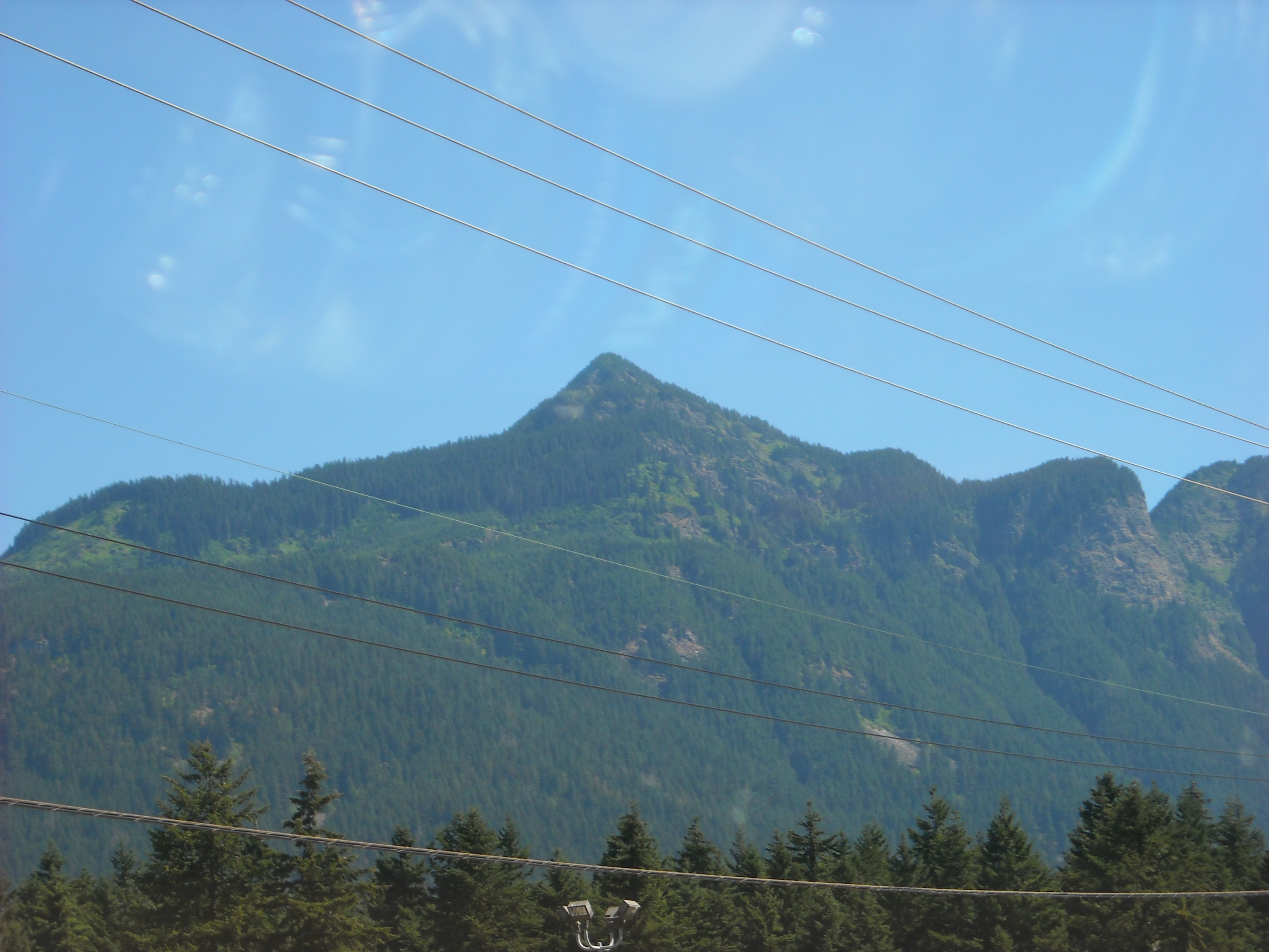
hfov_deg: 18.7
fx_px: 3849
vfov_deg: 14.1
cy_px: 476
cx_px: 634
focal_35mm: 105
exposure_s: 1/272
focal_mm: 17.1
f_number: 4.7
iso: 64
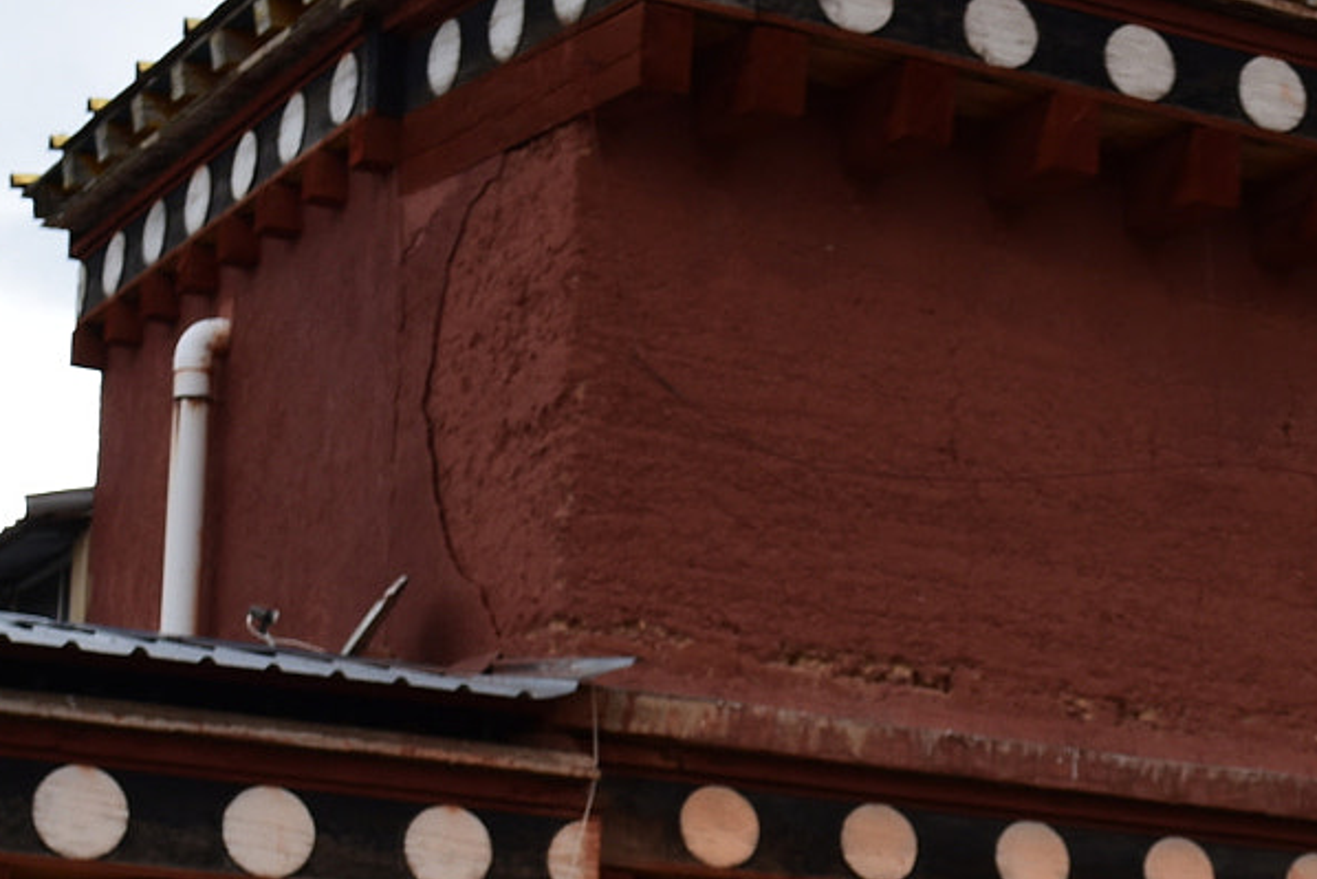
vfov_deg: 13.3
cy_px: 998
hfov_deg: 19.7
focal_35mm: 100
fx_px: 3671
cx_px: 1324
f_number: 9
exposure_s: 1/125
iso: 200
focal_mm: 25
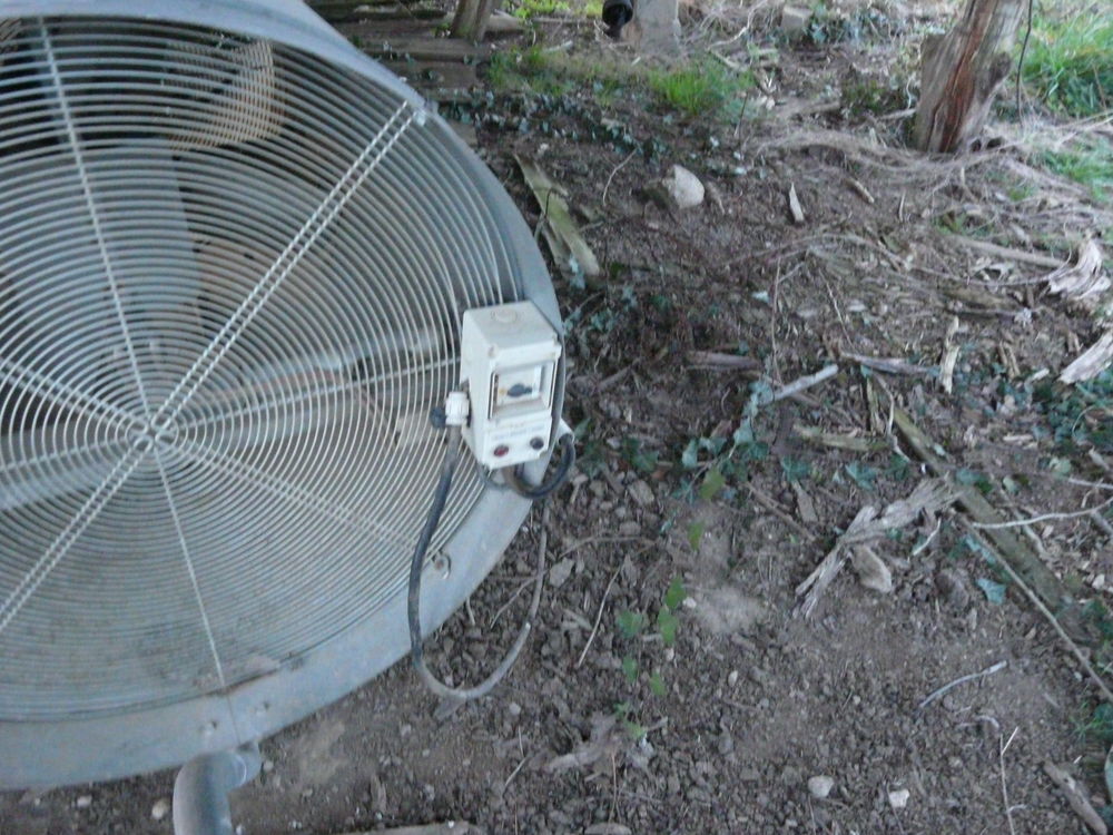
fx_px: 900
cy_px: 418
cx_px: 556
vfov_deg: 49.7
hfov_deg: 63.4
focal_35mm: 28
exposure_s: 1/10
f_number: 2.8
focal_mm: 4.6
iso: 800
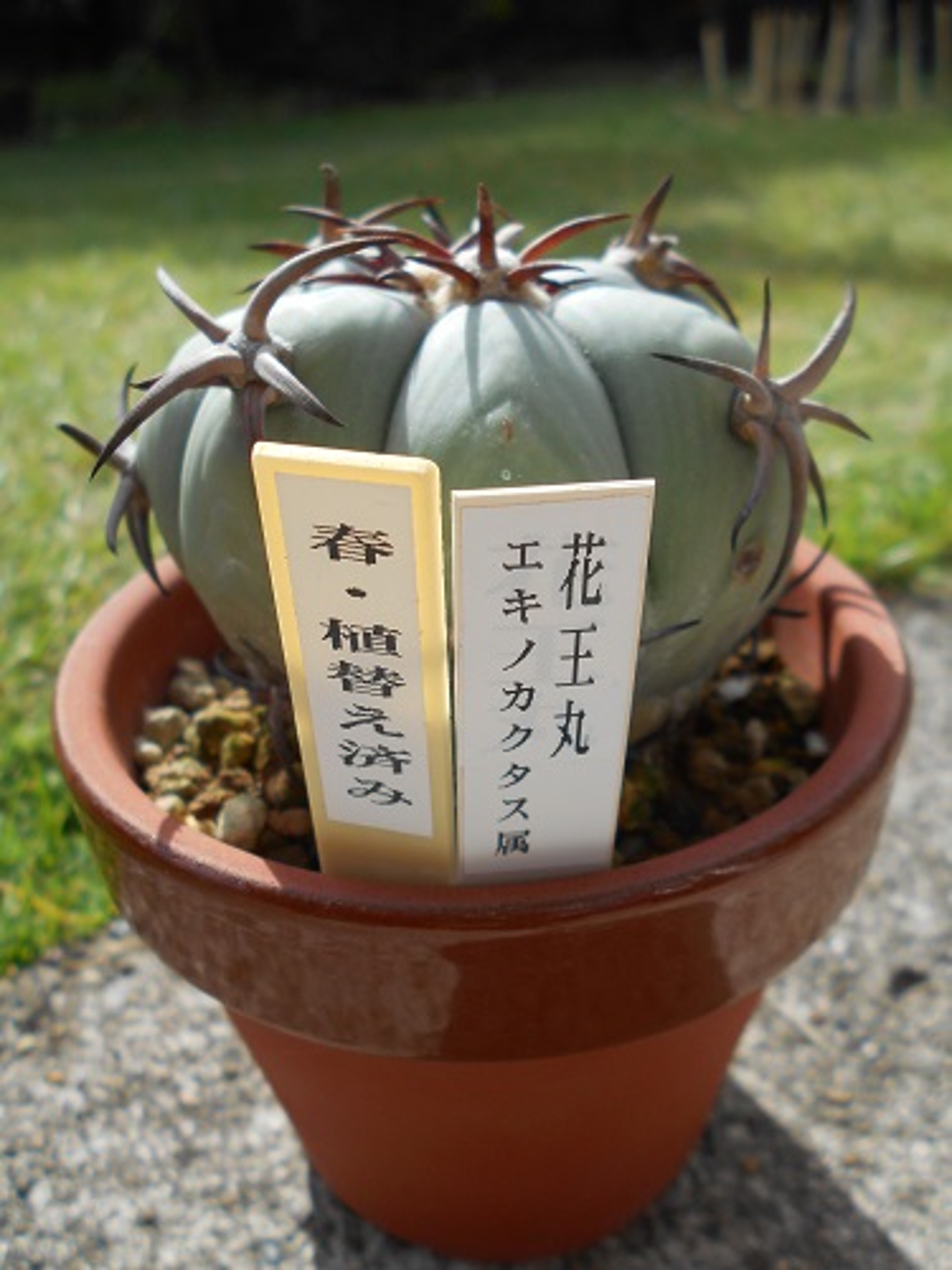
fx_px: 1100
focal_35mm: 30
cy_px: 635
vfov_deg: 60.0
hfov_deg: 46.8
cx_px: 476
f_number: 3.4
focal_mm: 5.1
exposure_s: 1/640
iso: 80
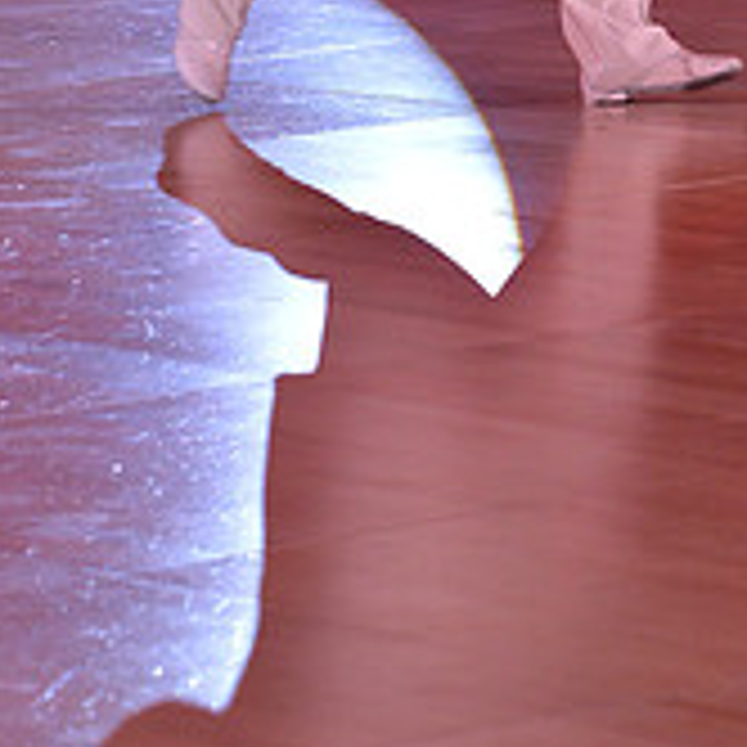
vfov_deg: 5.2
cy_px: -333
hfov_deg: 5.3
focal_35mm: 333
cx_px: 574
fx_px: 8130
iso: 2000
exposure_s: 1/250
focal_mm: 112
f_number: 5.6
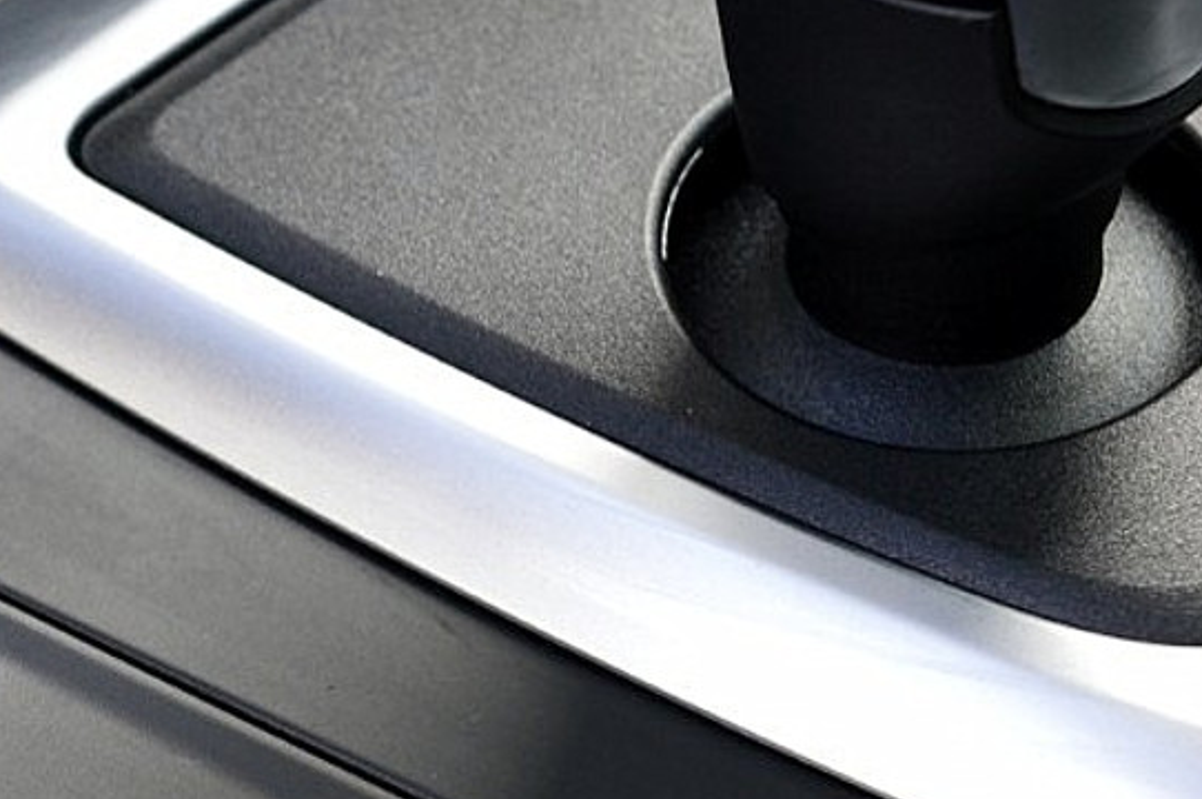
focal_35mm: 213
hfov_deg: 9.5
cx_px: -335
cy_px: 528
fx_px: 7113
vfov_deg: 6.4
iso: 720
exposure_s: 1/60
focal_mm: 55
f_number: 8
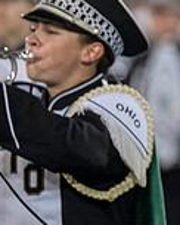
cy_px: 37
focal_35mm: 1074
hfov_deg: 1.4
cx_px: 410
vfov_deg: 1.8
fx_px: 7138
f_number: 2.8
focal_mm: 200
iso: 1000
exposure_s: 1/500
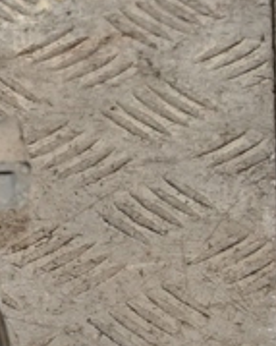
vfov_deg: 6.2
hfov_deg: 4.9
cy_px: 218
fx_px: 3188
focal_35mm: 312
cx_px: -257
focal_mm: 62
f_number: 8
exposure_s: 1/200
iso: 800
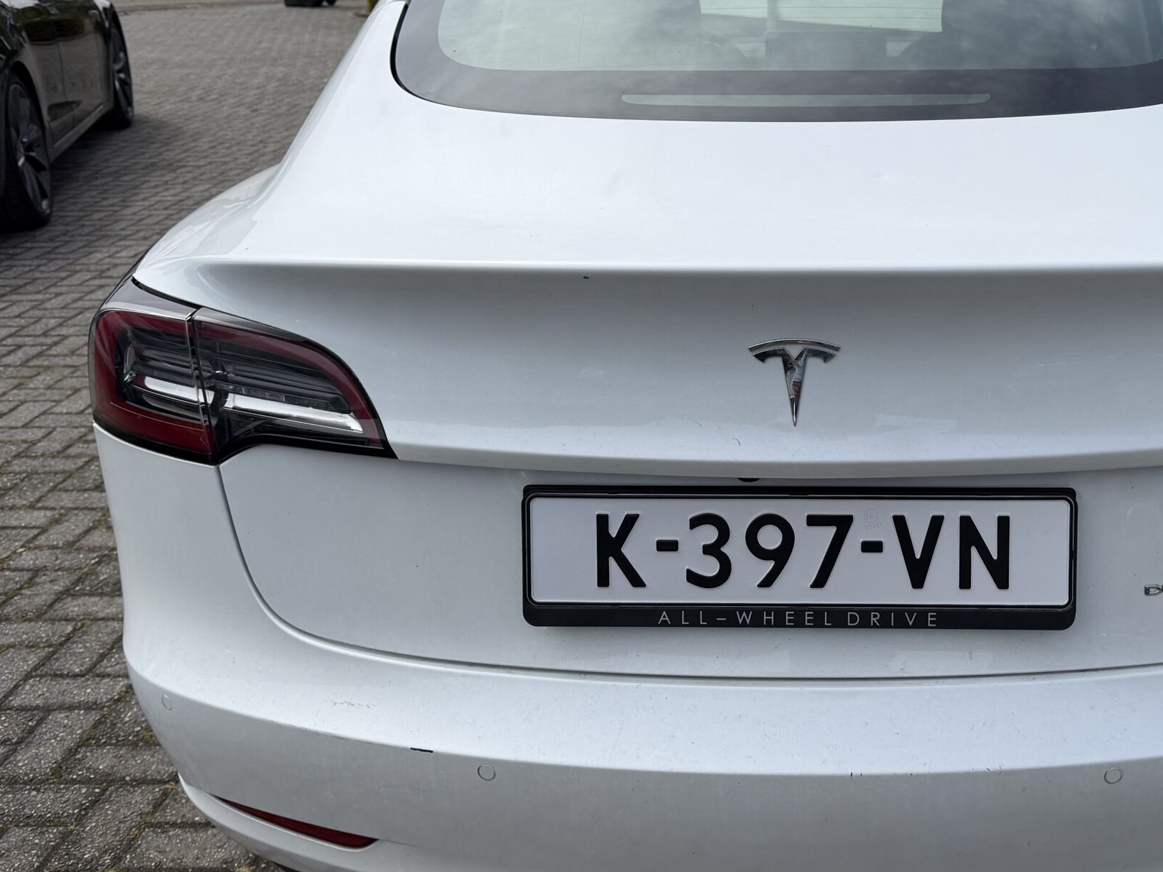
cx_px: 814
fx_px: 1277
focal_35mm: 38
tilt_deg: -20.7
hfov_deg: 47.8
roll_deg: +0.4
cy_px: 406
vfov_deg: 37.7
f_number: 1.78
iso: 80
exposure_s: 1/7353
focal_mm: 6.76
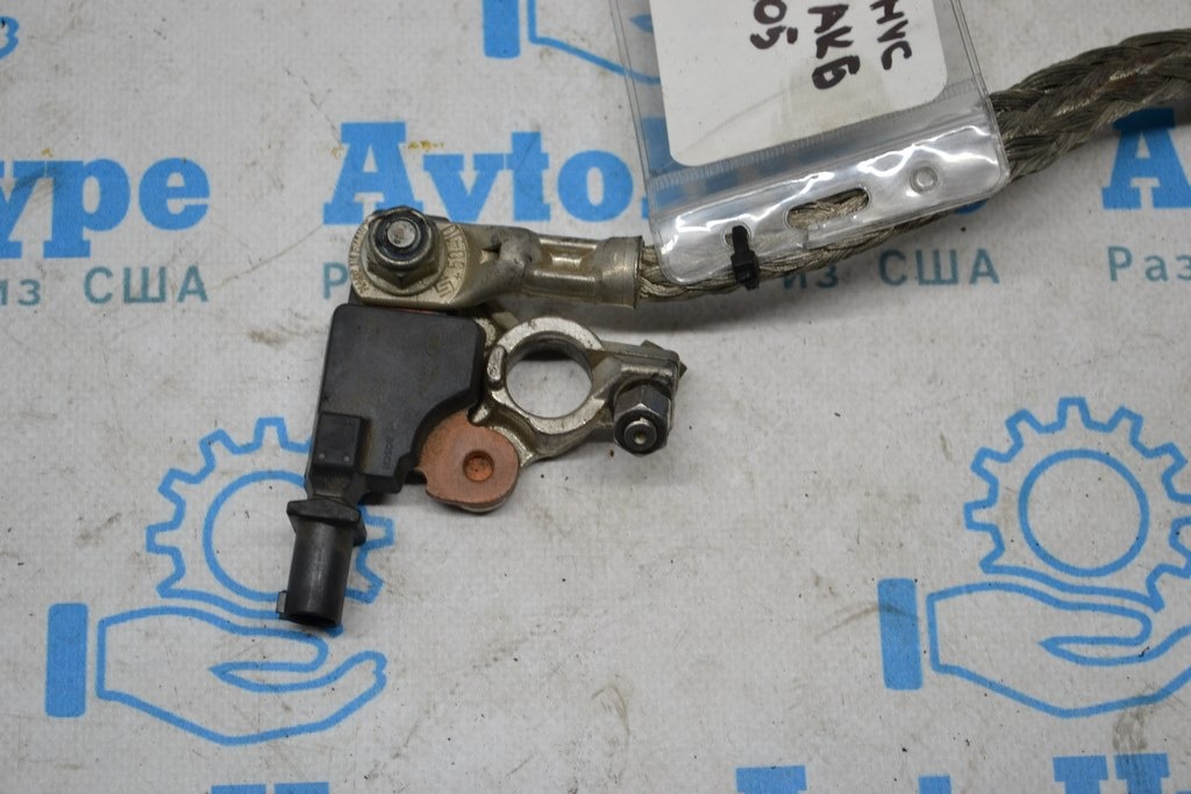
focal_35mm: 68
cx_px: 596
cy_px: 397
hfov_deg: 29.9
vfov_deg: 20.2
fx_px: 2233
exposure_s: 1/125
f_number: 5.3
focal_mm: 45
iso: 400
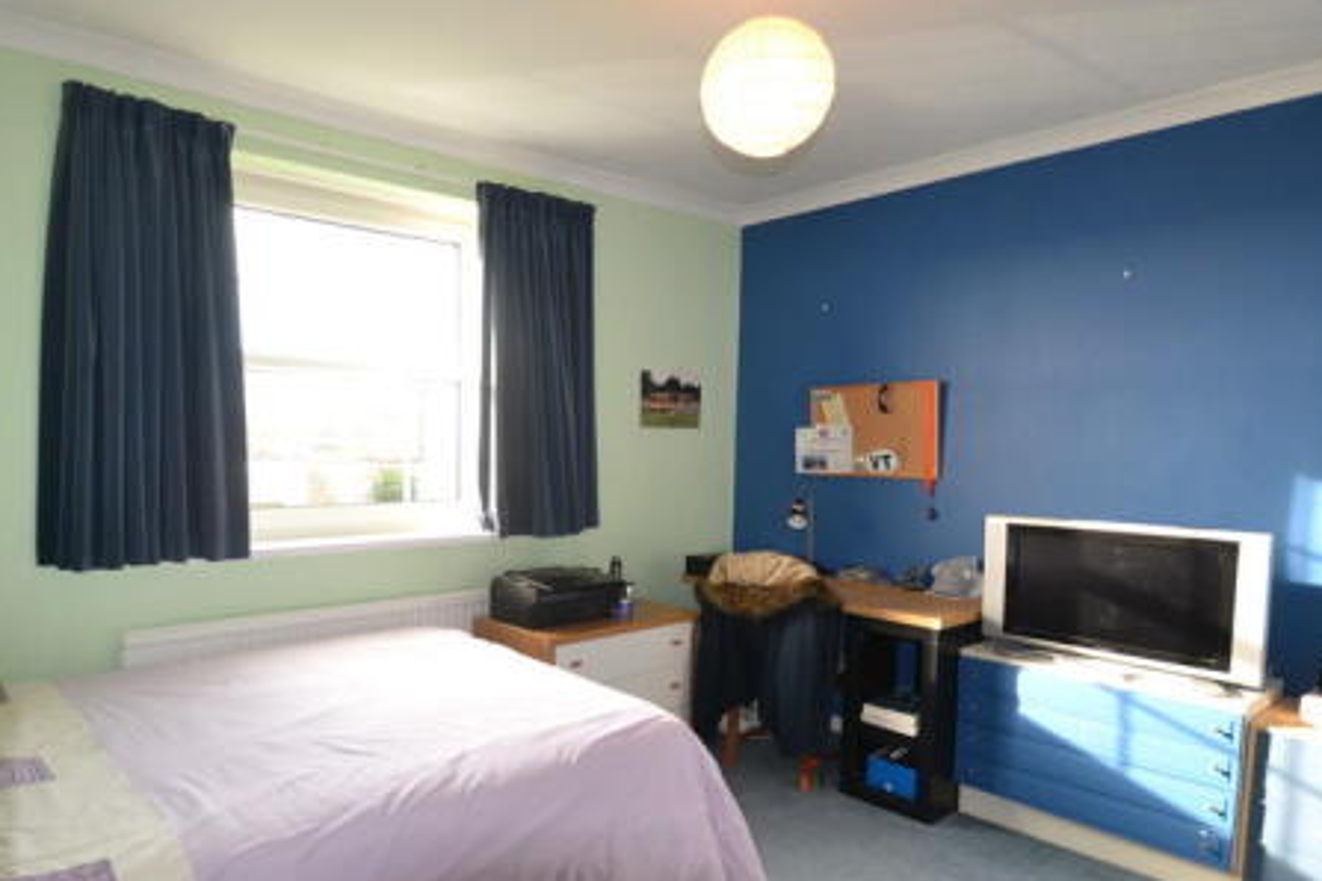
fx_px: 808
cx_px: 578
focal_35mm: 22
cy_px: 492
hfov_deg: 78.2
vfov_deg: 57.1
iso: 400
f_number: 4
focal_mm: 10
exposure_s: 1/100
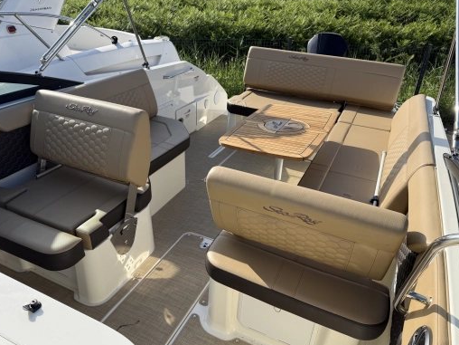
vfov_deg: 53.0
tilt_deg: -32.6
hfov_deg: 67.3
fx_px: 345
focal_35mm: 26
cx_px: 220
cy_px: 183
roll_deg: +0.1
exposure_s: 1/3584
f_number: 1.78
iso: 80
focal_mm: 6.76
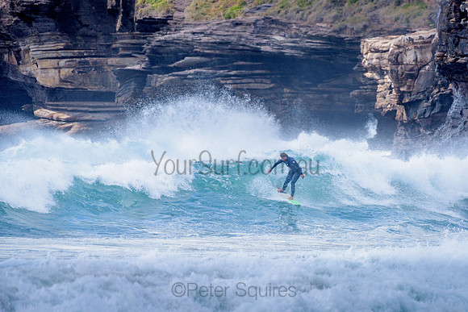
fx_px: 7972
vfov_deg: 2.2
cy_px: 183
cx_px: 287
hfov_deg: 3.4
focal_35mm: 613
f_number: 5.6
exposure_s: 1/2000
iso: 280
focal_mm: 500
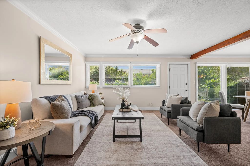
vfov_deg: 81.1
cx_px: 125
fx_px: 97
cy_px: 83
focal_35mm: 14
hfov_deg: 104.3
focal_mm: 14
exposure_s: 1/20
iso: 500
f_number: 7.1
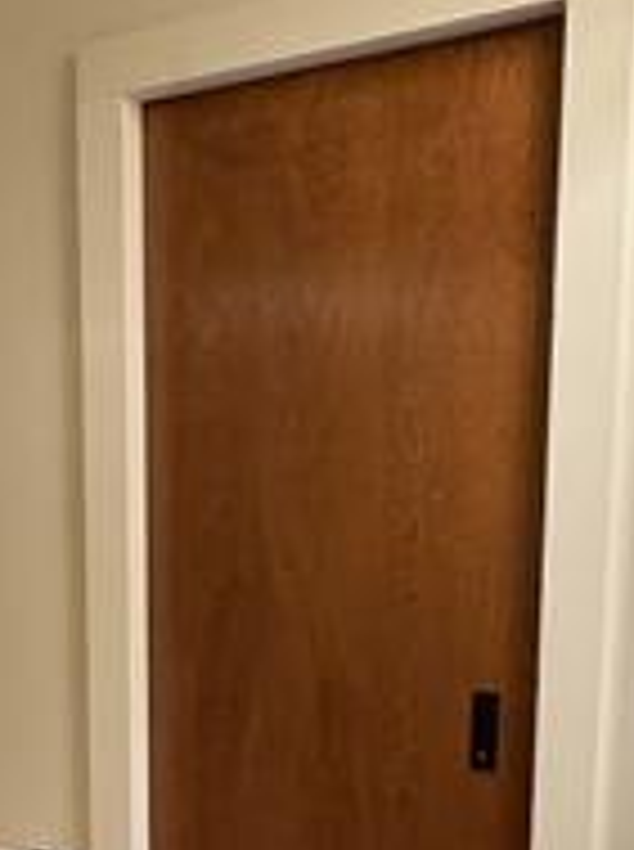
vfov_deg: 32.3
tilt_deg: -10.8
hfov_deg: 25.2
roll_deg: +1.2
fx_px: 1397
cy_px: 751
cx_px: 130
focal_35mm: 57
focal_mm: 2.22
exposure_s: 1/60
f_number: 2.2
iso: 500
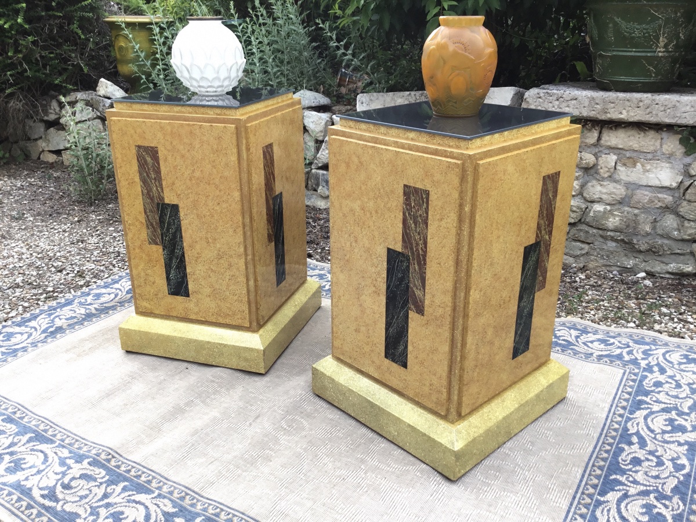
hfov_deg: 58.4
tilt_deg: -18.7
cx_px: 348
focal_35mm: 31
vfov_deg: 45.4
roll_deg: -0.9
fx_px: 623
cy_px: 261
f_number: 2.4
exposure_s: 1/100
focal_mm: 3.3
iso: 25
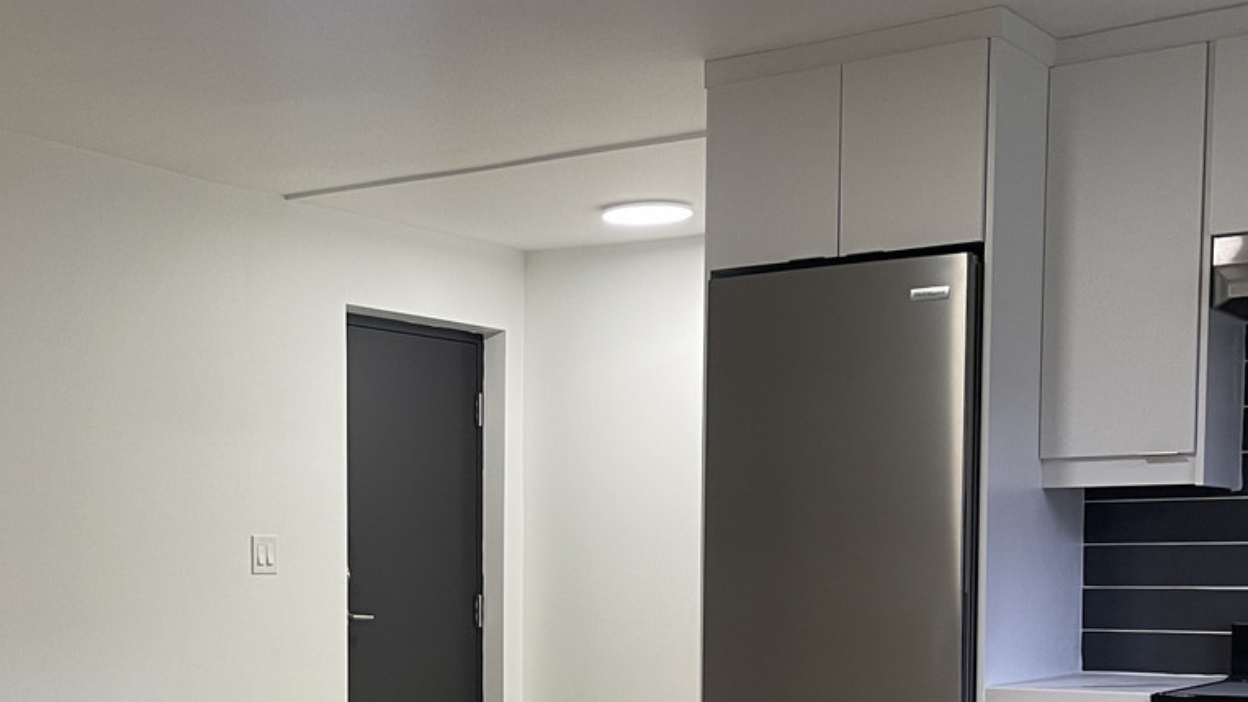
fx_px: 1886
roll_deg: +0.8
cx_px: 316
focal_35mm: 57
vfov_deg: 20.5
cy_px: 673
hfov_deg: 35.8
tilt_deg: -4.0
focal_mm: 5.1
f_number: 1.6
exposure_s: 1/60
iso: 80
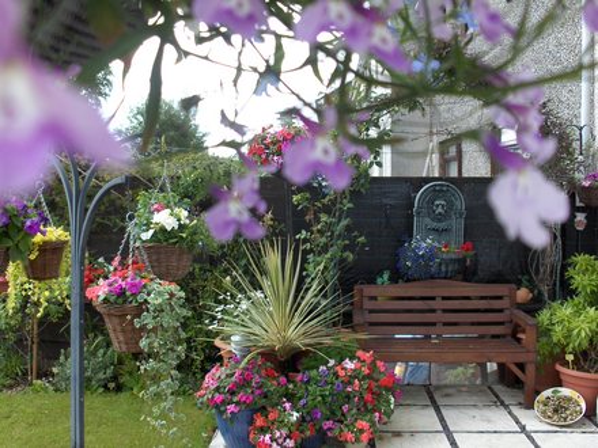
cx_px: 299
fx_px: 484
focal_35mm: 28
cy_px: 224
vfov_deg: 49.7
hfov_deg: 63.4
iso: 100
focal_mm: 5.8
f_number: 2.8
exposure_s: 1/156
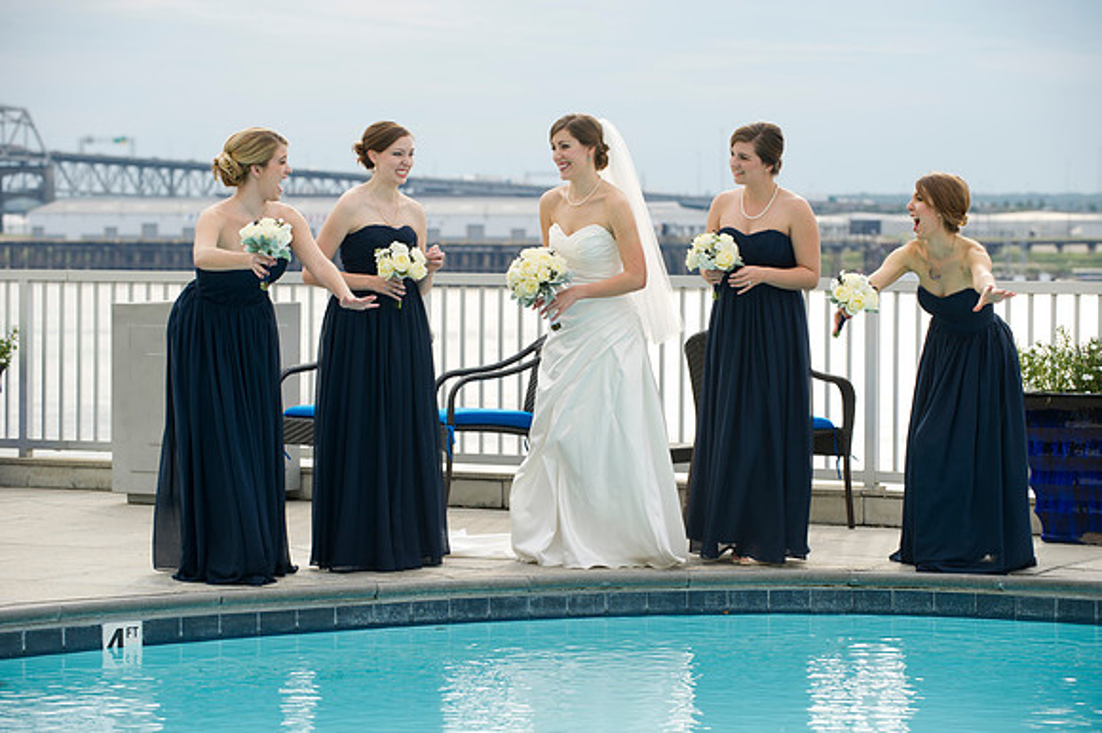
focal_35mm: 125
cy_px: 366
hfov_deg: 16.4
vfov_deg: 11.0
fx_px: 3824
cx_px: 551
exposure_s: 1/200
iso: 200
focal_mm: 125
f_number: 4.5
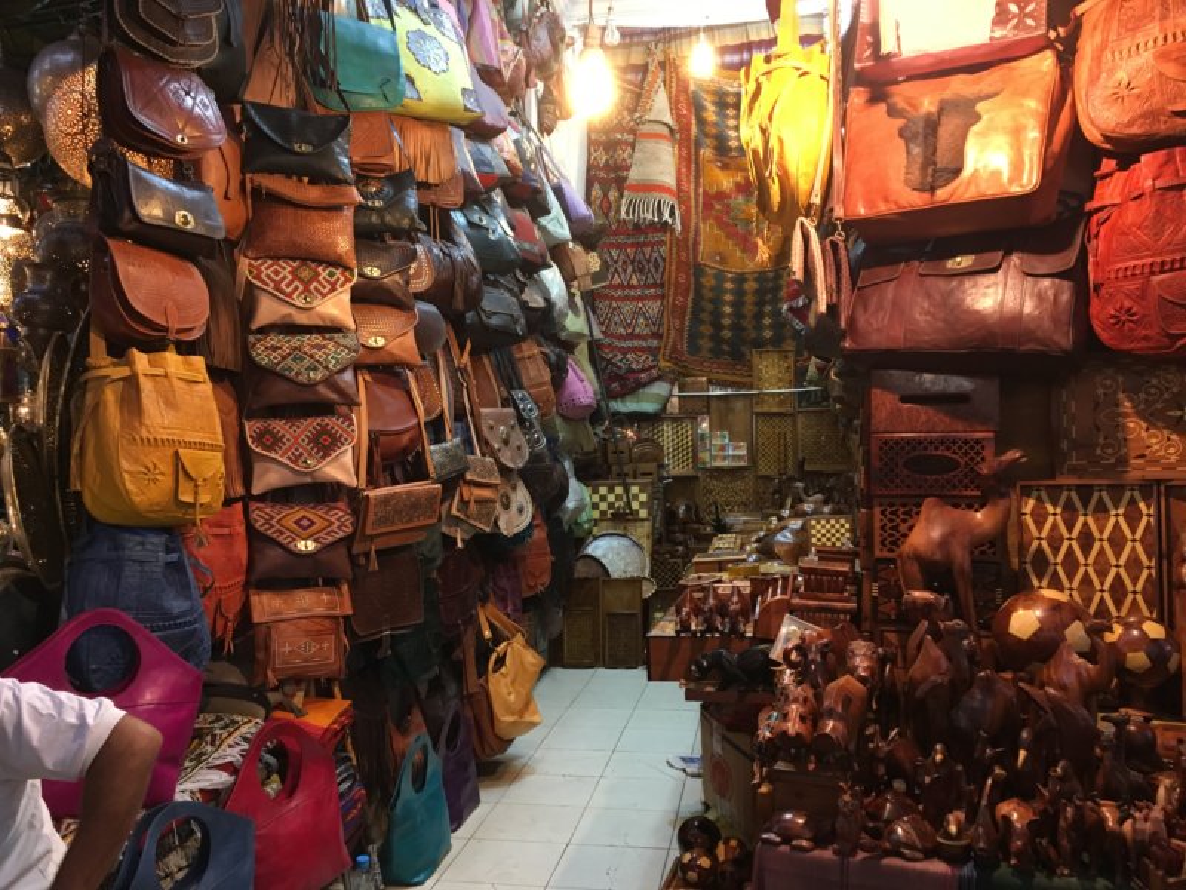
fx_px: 994
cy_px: 445
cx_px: 593
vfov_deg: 48.2
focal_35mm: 29
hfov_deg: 61.7
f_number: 2.2
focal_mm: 4.15
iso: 160
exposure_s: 1/33
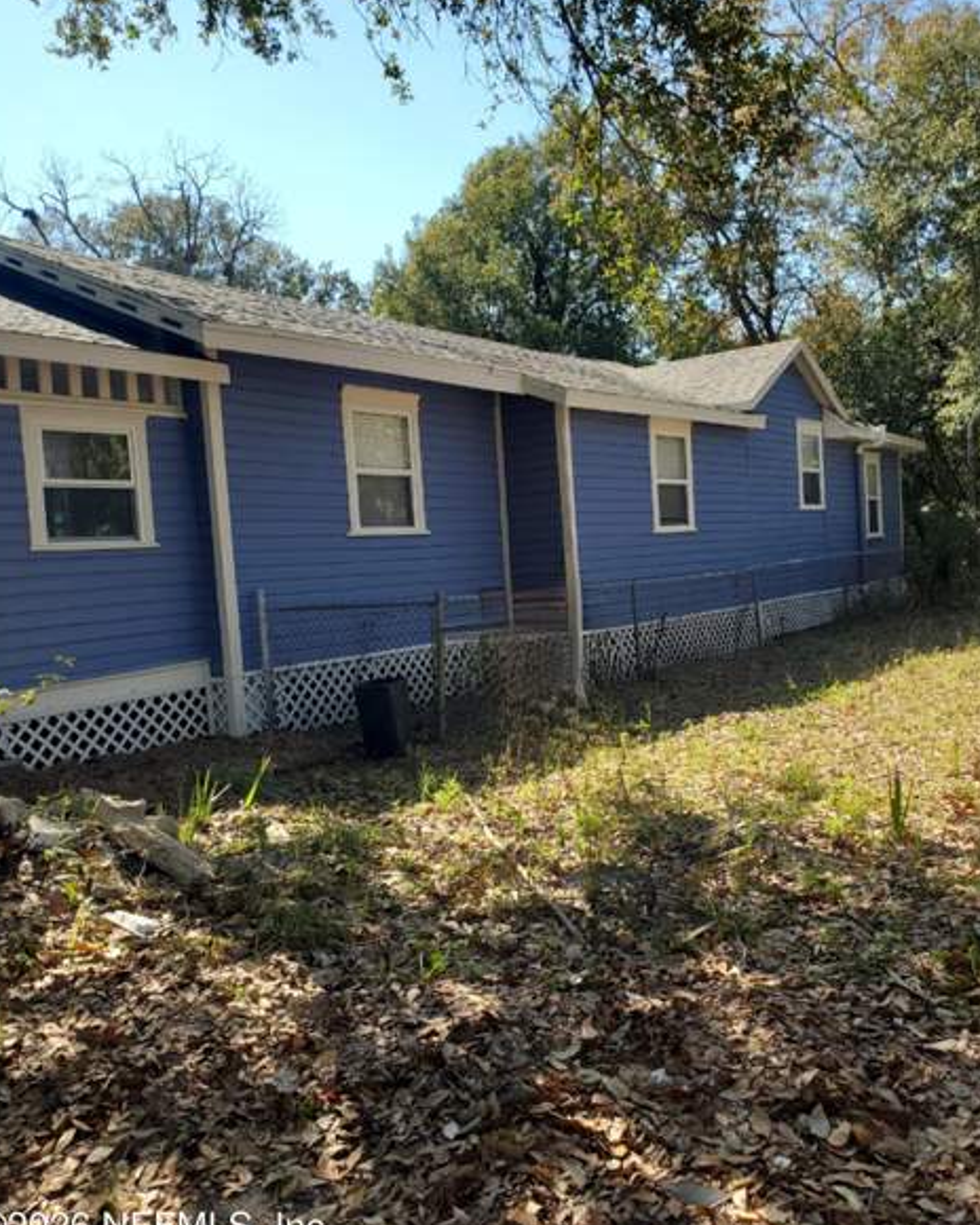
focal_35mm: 28
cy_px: 612
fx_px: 1015
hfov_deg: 51.5
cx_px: 482
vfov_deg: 62.2
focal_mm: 4.3
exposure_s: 1/909
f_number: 2.4
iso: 50
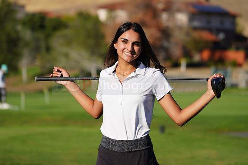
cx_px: 124
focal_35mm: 196
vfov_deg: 7.0
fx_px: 1350
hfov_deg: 10.5
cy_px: 82
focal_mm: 196
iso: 100
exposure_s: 1/640
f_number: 5.6
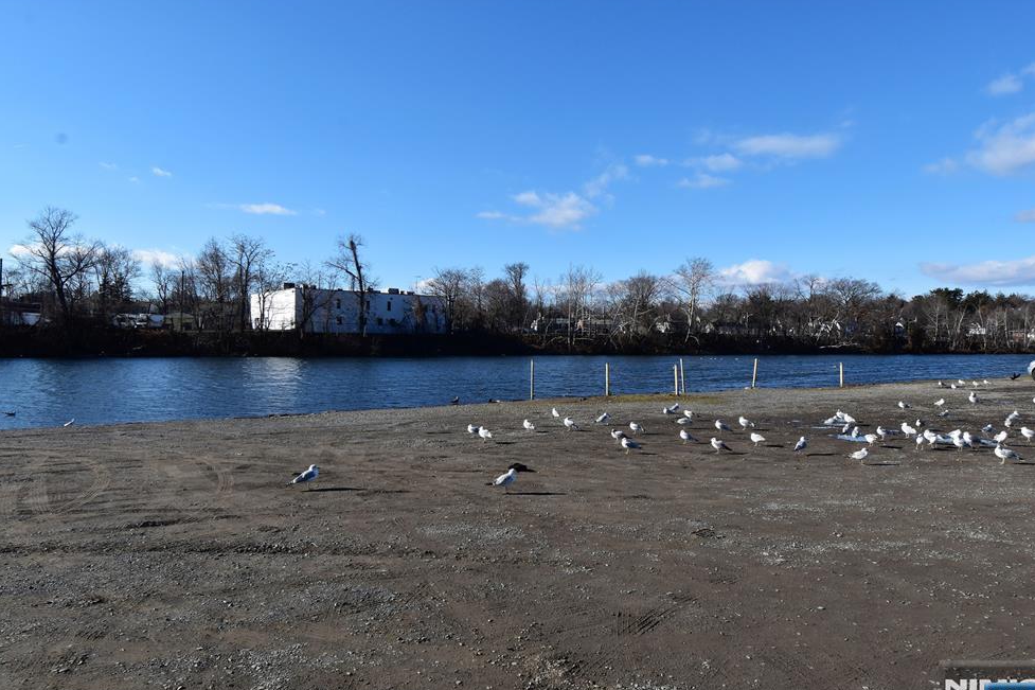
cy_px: 351
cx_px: 505
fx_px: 632
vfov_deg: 57.2
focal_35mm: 22
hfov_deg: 78.6
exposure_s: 1/500
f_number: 11
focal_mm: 14
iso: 400
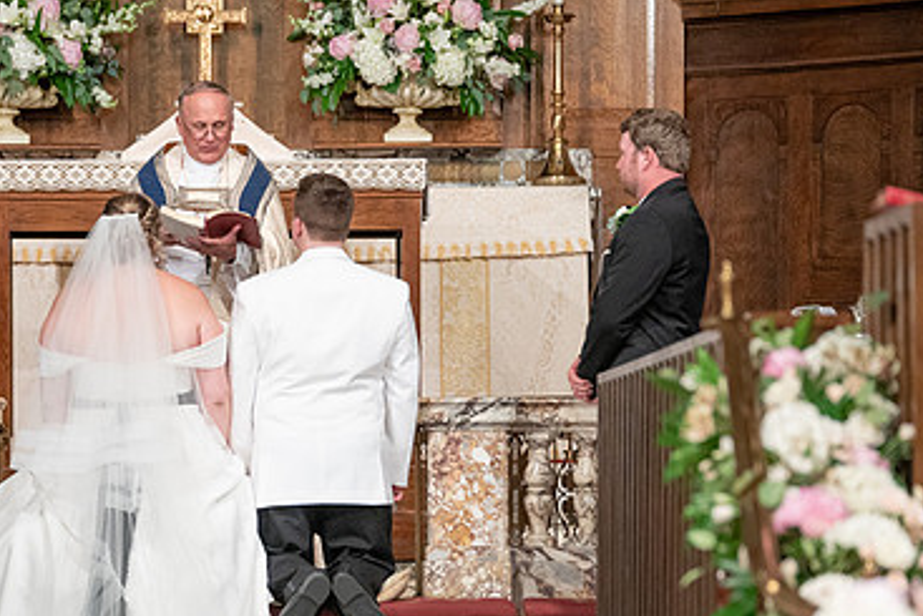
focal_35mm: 232
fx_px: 5950
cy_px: 386
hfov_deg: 8.9
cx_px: 221
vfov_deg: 5.9
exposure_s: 1/200
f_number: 3.2
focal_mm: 147
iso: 2000
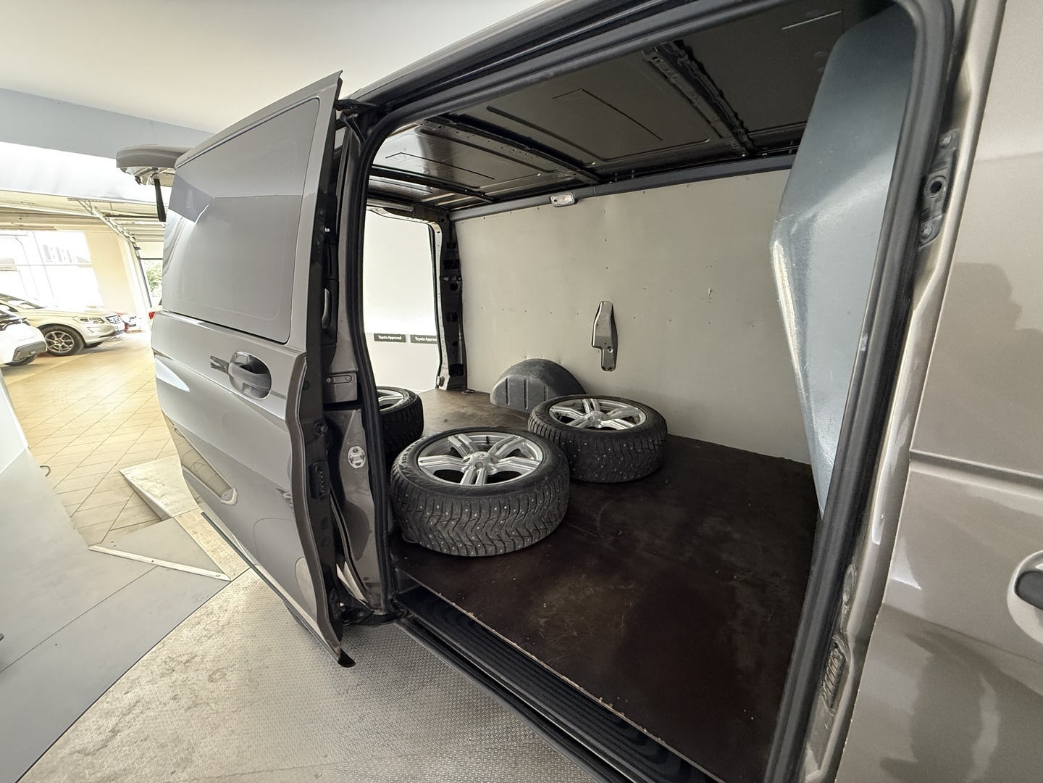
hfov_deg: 102.1
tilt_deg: -15.8
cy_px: 392
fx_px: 422
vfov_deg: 85.7
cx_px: 522
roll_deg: +1.5
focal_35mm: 14
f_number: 2.2
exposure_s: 1/50
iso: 640
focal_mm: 2.22
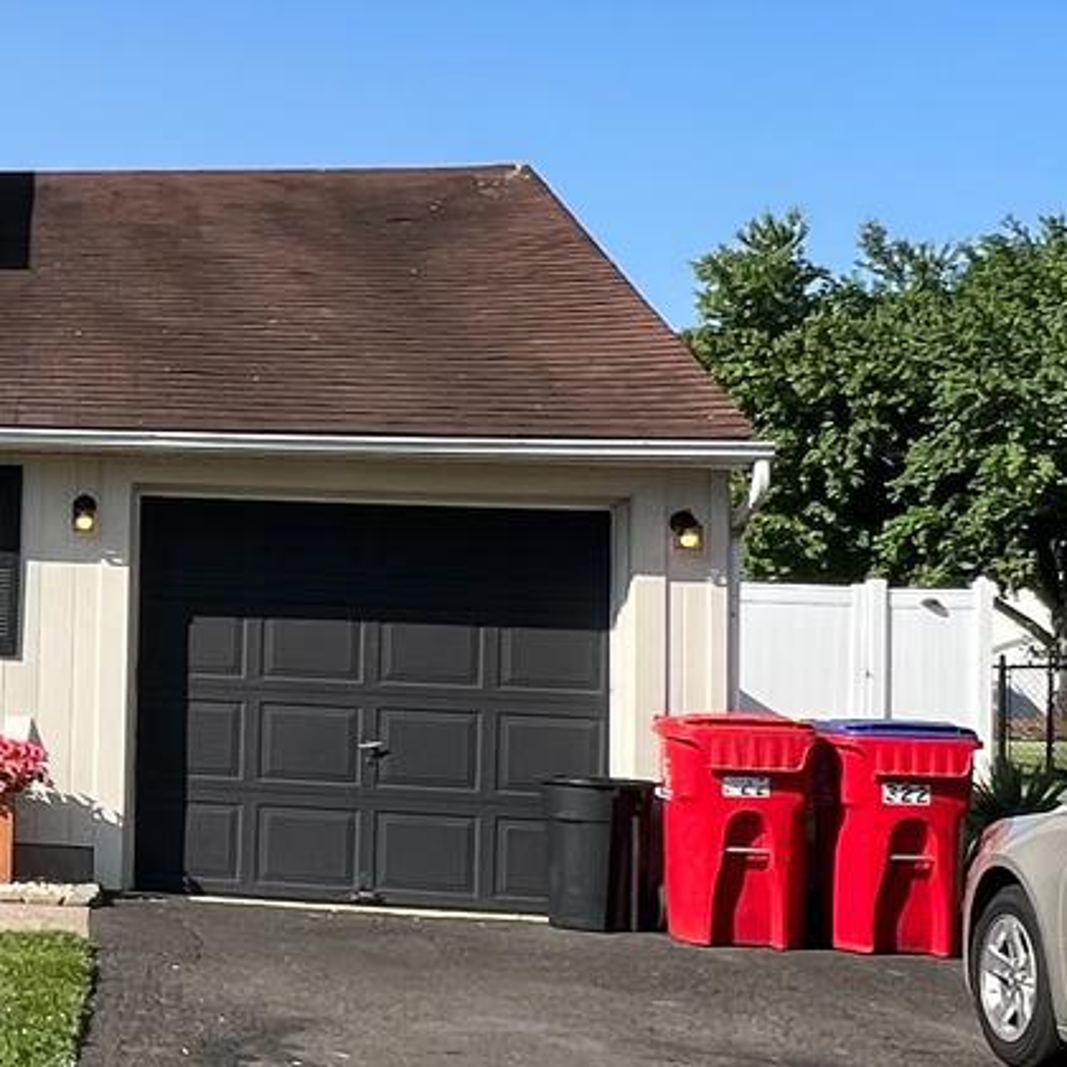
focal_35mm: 56
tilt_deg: +0.5
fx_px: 1953
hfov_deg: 26.6
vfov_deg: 30.6
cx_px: -264
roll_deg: -1.2
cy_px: 546
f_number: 1.8
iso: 32
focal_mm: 1.57
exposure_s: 1/1449
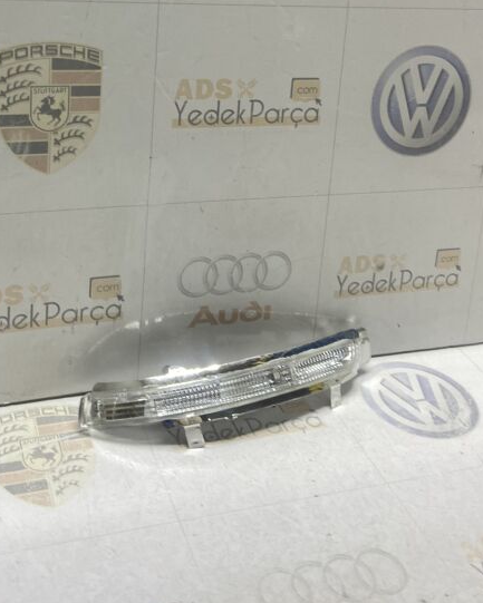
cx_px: 157
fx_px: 804
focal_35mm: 45
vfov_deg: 39.4
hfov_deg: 33.1
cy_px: 114
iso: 40
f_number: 1.8
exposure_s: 1/100
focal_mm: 4.25
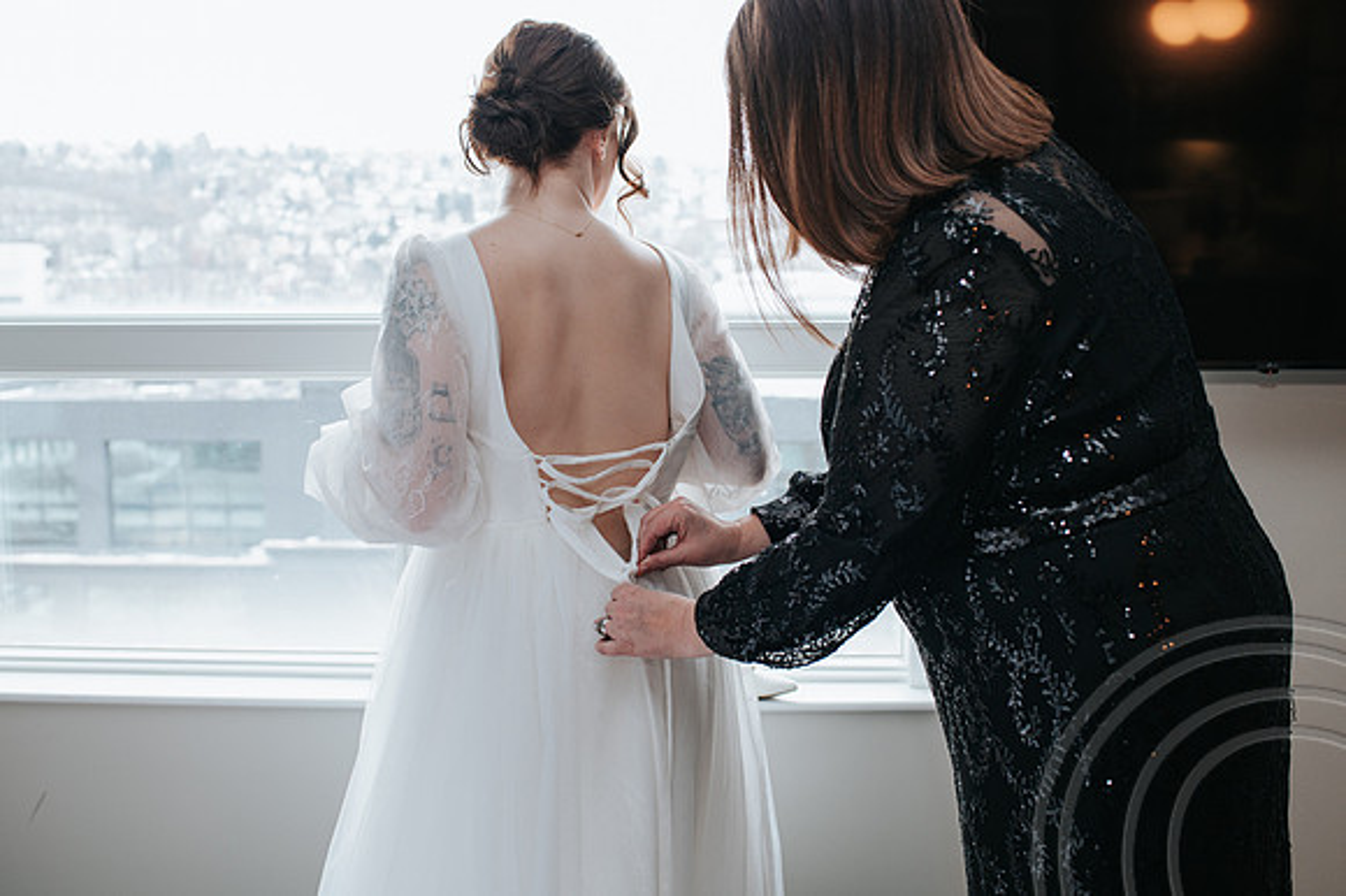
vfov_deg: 35.9
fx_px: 1384
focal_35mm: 37
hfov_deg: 51.9
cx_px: 675
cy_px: 448
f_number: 3.5
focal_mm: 35
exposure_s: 1/200
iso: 560
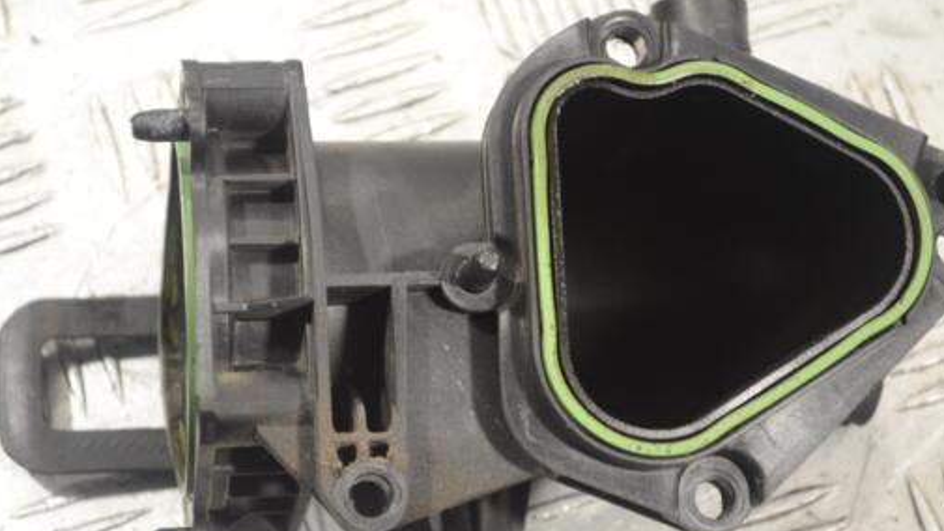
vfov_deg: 11.8
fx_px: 2569
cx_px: 469
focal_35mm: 103
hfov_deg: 20.8
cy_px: 327
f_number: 5.6
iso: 400
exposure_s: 1/30
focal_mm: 55
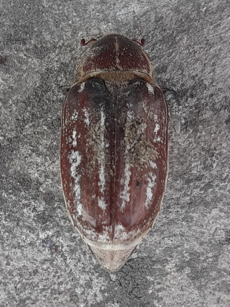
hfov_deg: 51.4
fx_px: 239
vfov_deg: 65.3
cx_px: 115
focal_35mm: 27
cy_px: 154
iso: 40
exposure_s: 1/114
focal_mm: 3.6
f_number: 1.9
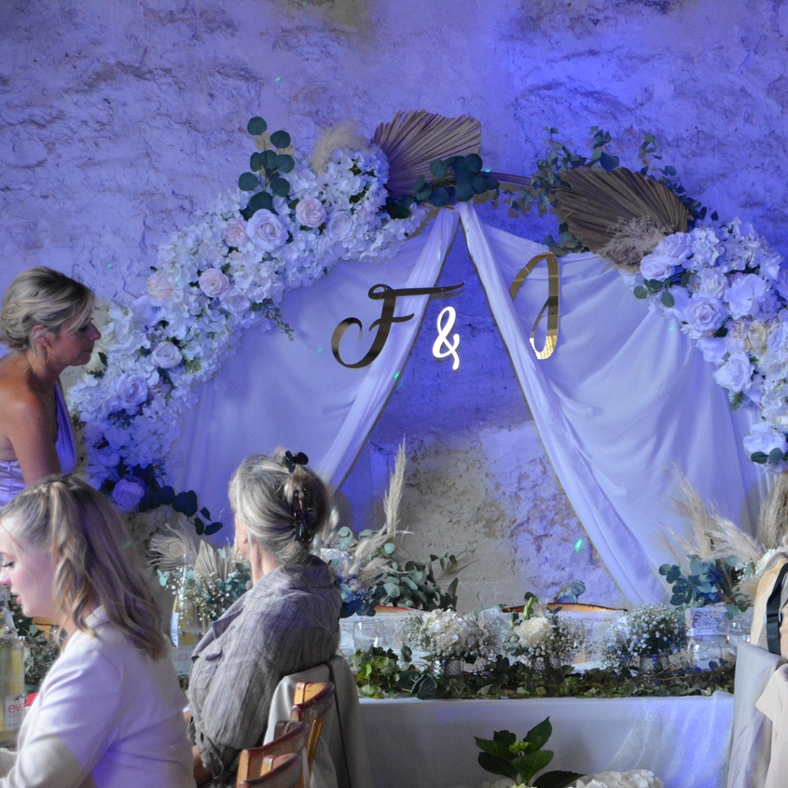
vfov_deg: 12.6
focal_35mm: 139
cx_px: 595
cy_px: 396
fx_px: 3580
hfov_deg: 12.5
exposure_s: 1/100
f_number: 5.3
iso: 3200
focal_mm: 72
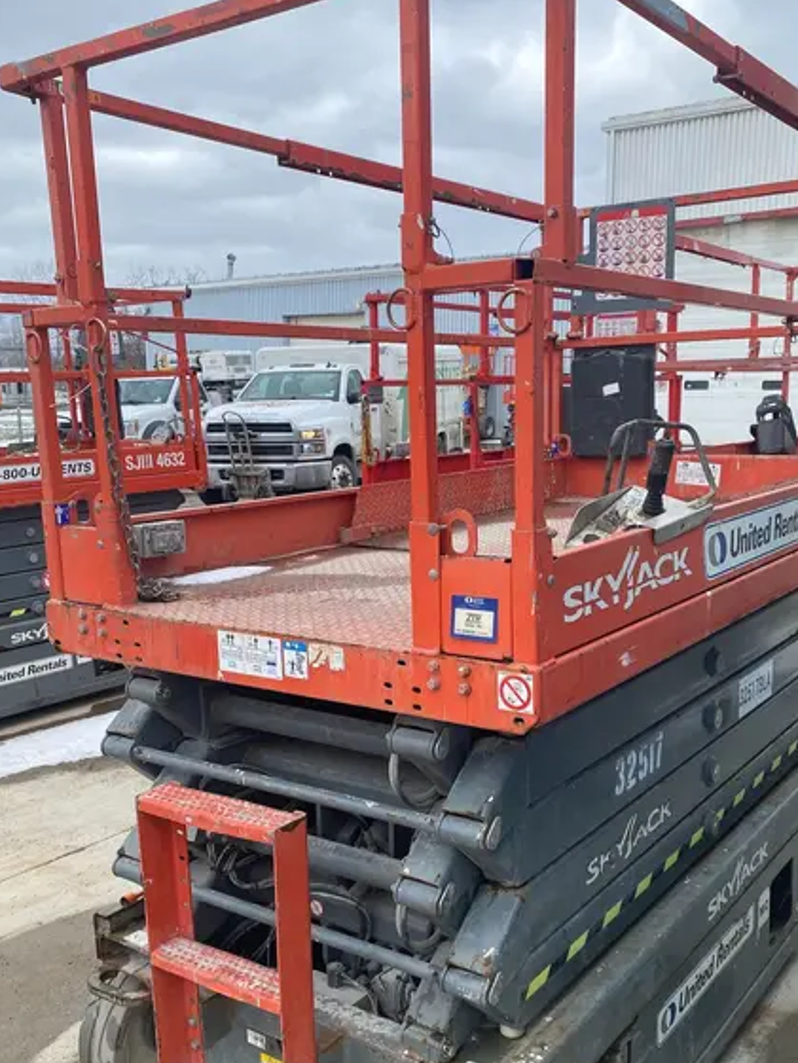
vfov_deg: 53.5
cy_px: 641
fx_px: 1045
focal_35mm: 34
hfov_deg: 41.8
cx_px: 432
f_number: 1.8
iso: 32
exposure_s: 1/1412
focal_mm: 4.25
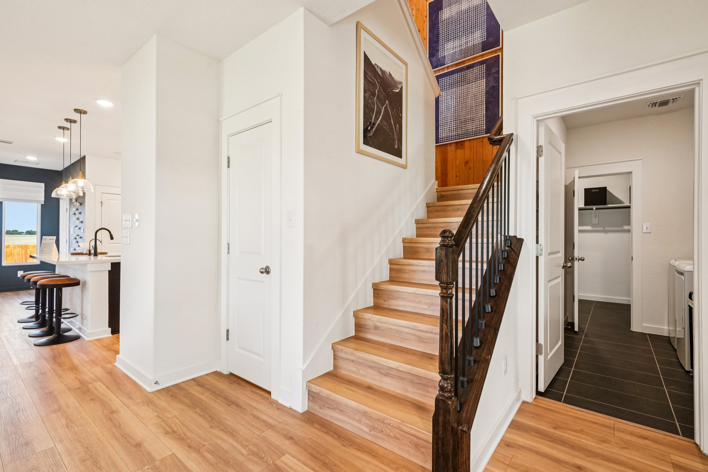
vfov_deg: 77.3
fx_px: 295
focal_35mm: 15
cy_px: 236
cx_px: 354
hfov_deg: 100.4
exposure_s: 1/30
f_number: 8
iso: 800
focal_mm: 15
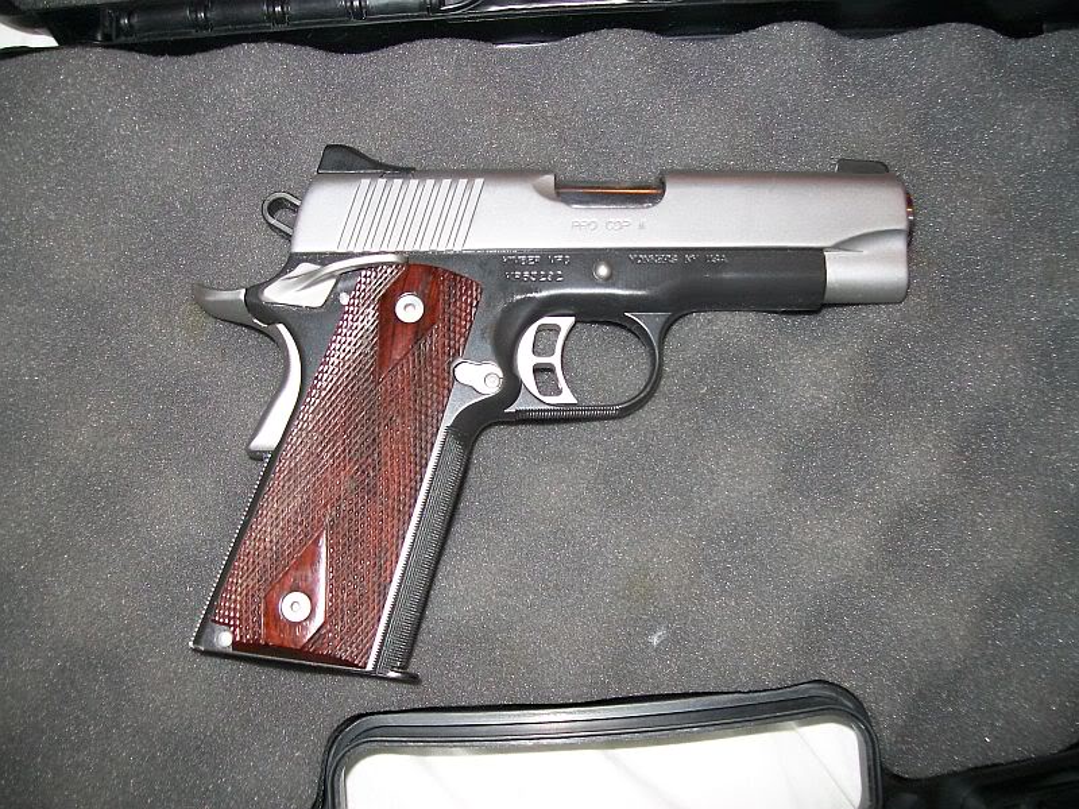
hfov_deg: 51.4
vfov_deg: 39.7
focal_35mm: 36
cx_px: 540
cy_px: 404
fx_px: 1122
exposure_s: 1/30
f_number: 2.7
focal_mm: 6
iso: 80
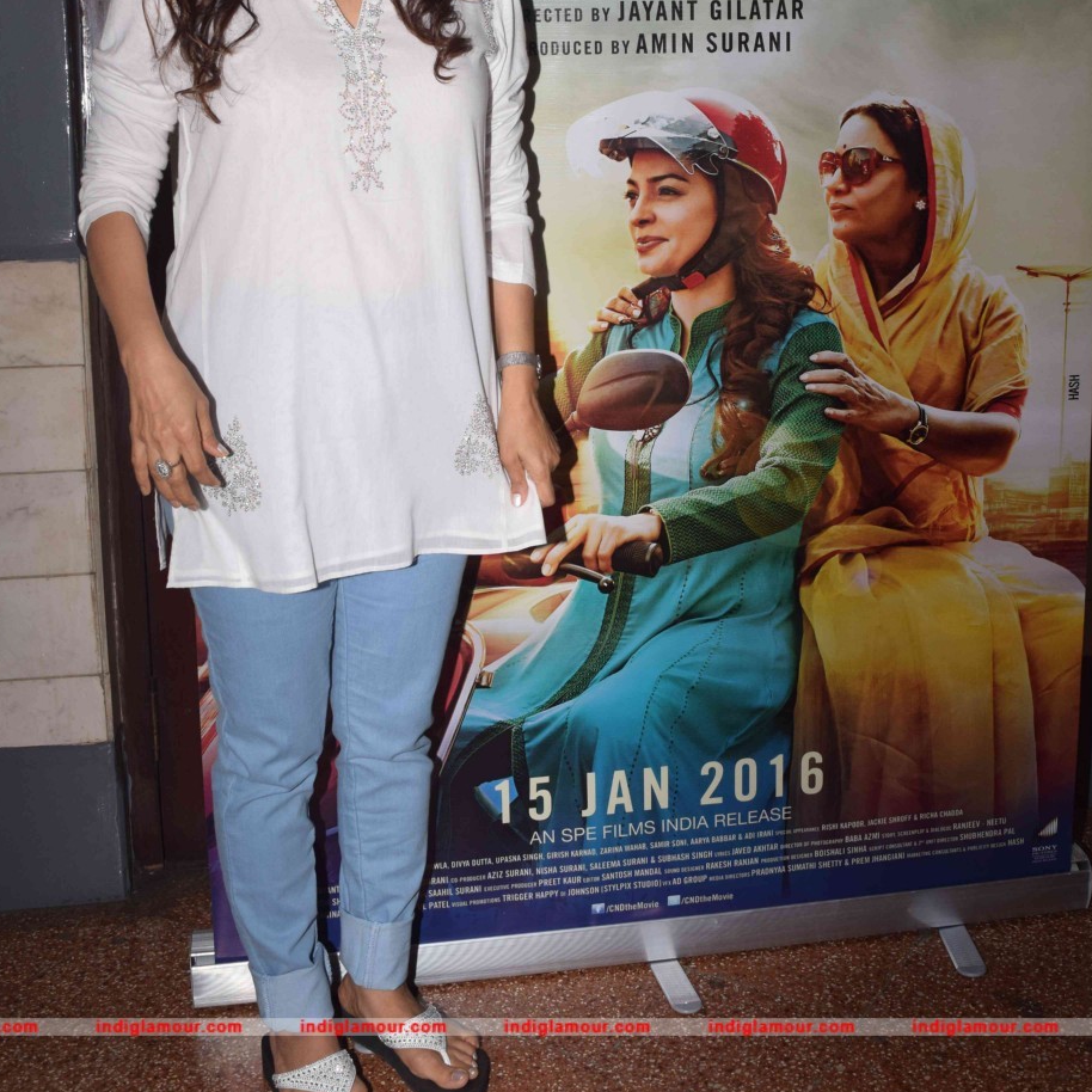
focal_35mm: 46
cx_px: 570
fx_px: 1642
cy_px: 332
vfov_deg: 36.3
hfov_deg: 36.8
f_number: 6.3
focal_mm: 22
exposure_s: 1/200
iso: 400
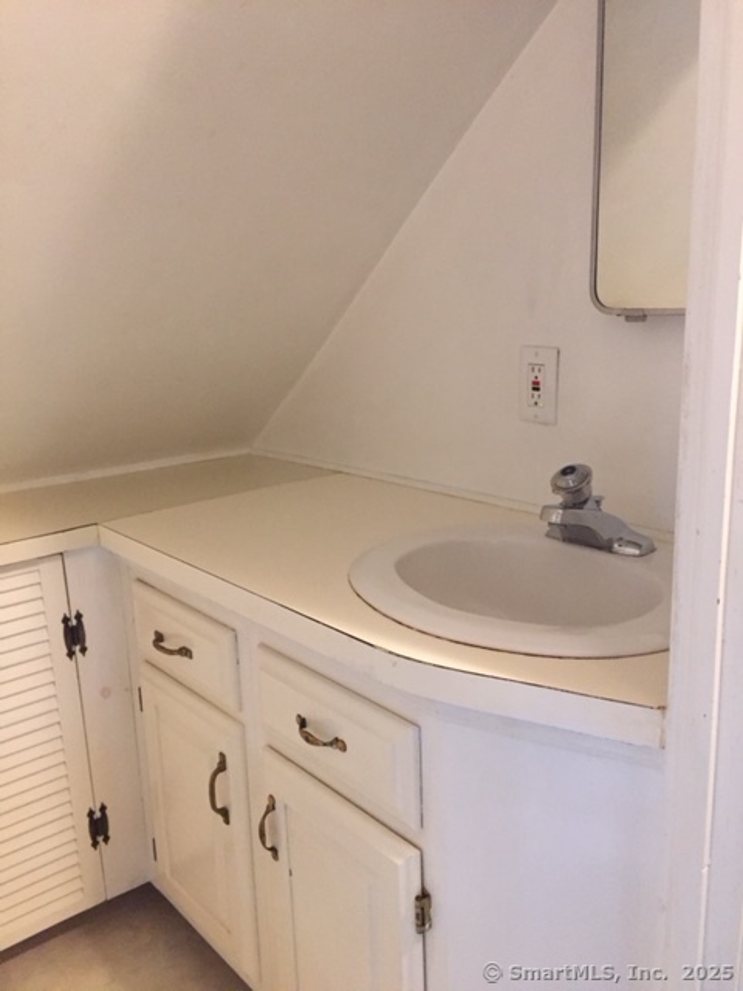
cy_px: 496
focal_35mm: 29
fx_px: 830
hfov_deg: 48.2
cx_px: 372
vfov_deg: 61.7
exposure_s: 1/20
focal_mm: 4.15
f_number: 2.2
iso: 250
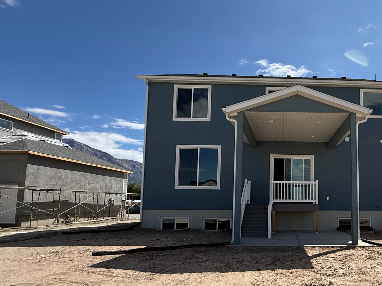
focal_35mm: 25
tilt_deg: +5.8
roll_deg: +0.1
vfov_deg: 54.2
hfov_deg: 64.3
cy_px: 180
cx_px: 296
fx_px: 276
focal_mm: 2.22
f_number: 2.2
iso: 80
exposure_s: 1/2841
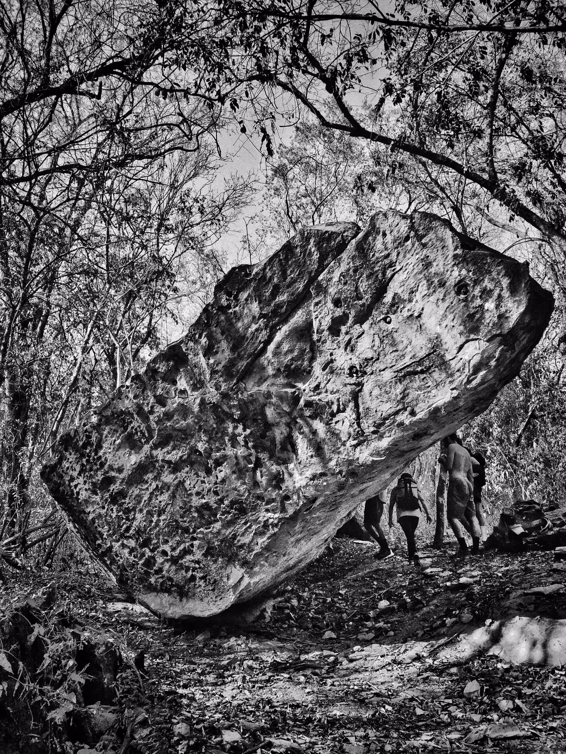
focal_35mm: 29
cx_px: 283
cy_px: 377
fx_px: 632
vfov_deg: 61.7
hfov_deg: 48.2
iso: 32
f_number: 2.2
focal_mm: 4.15
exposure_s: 1/732
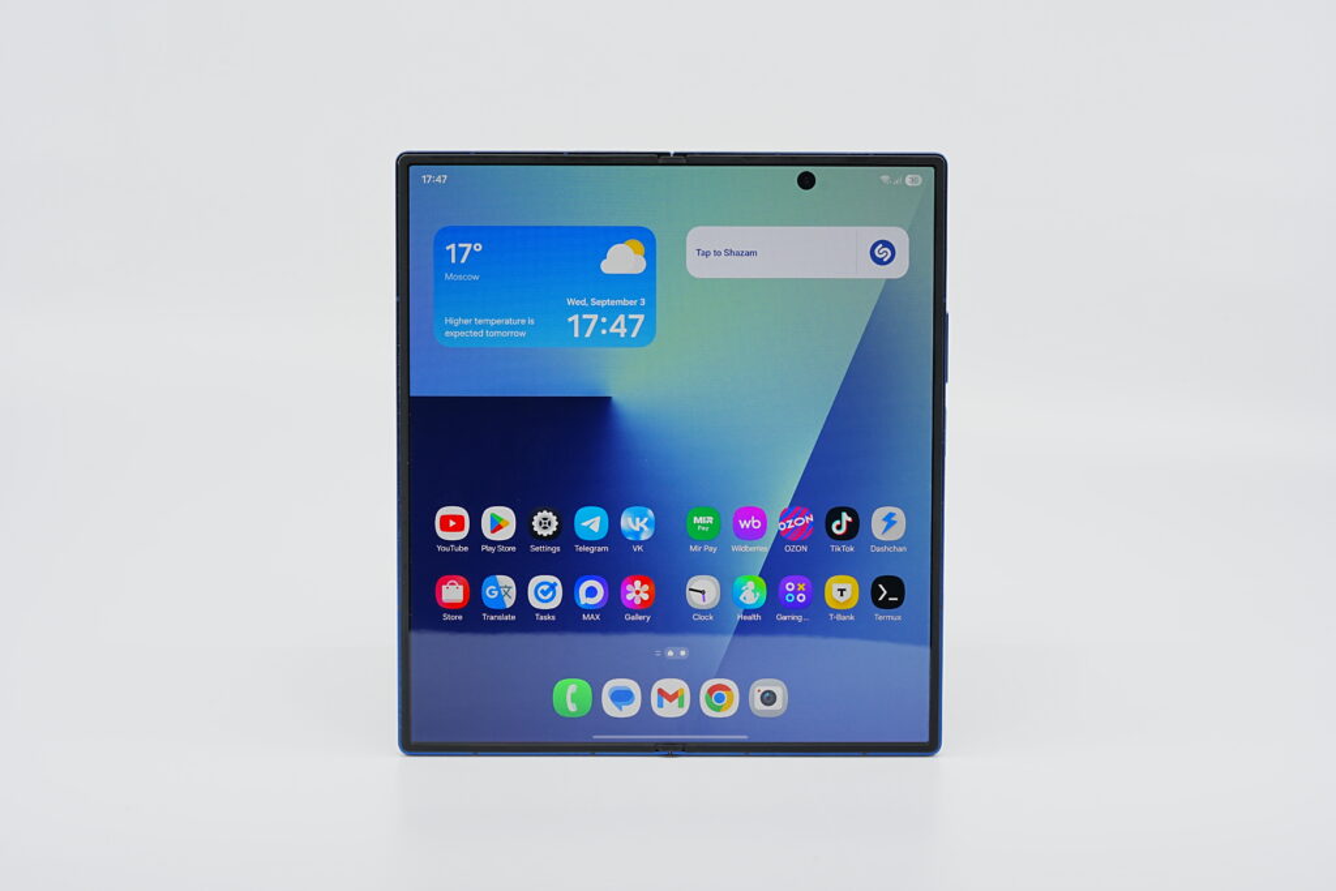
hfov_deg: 22.6
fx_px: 3340
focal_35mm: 90
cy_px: 446
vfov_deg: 15.2
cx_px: 668
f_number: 11
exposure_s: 1/20
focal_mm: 90
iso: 100
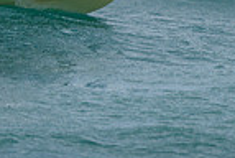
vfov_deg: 0.6
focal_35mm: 2480
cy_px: -85
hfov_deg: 0.8
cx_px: -43
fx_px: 16223
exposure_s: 1/2000
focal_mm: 500
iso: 140
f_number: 5.6
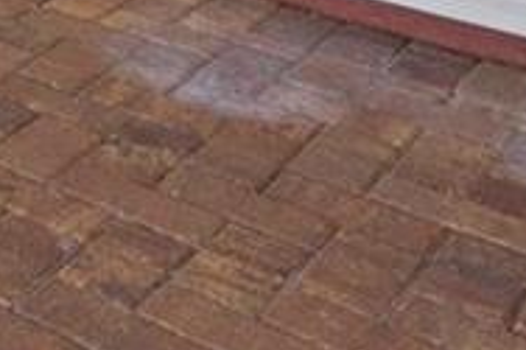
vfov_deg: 12.1
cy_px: -524
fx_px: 1270
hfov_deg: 16.9
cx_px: -548
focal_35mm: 87
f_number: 8
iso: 400
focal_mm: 16
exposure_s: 1/200
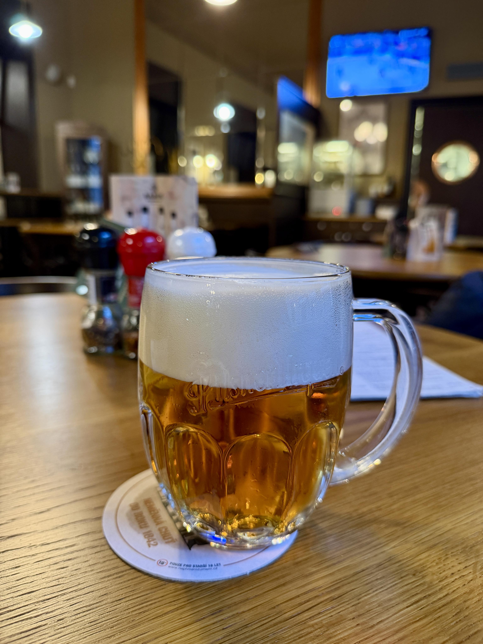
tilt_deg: -14.8
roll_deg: -0.9
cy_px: 322
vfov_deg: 71.6
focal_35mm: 24
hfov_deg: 56.8
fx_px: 446
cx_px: 242
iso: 320
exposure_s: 1/50
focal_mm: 6.76
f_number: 1.78
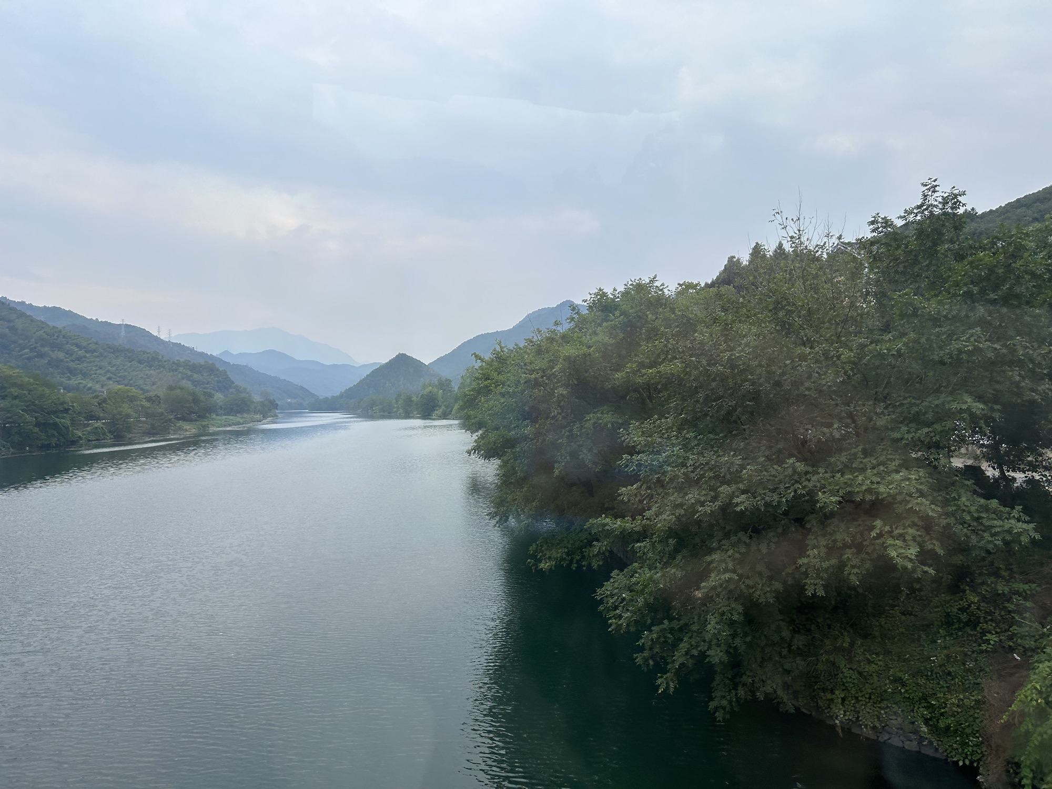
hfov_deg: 67.3
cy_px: 394
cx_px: 526
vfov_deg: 53.1
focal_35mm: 26
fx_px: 790
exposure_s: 1/1183
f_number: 1.5
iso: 50
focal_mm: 5.7
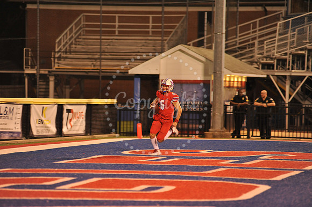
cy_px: 104
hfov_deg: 10.3
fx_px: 1732
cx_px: 156
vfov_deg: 6.9
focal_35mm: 200
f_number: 2.8
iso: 2000
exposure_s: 1/200
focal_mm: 200
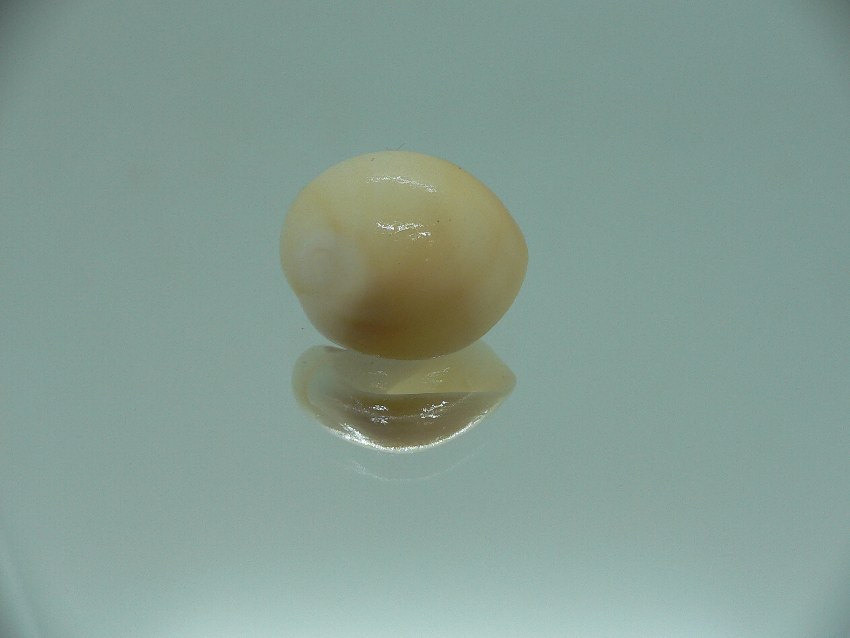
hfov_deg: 52.6
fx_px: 859
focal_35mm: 35
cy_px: 319
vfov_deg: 40.7
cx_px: 425
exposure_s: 1/60
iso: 80
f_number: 2.8
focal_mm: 4.6
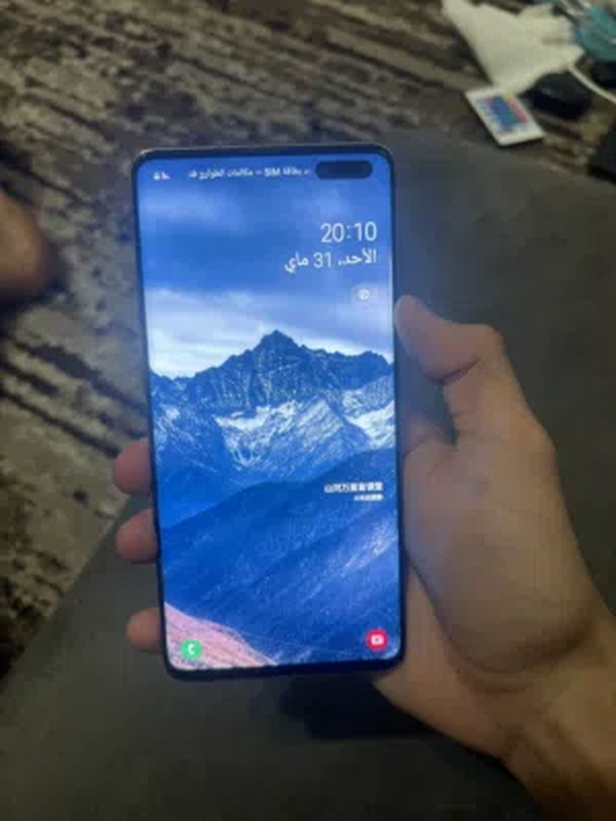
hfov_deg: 53.1
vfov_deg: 67.3
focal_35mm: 26
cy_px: 410
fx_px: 617
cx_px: 308
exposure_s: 1/101
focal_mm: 5.7
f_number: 1.5
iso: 125
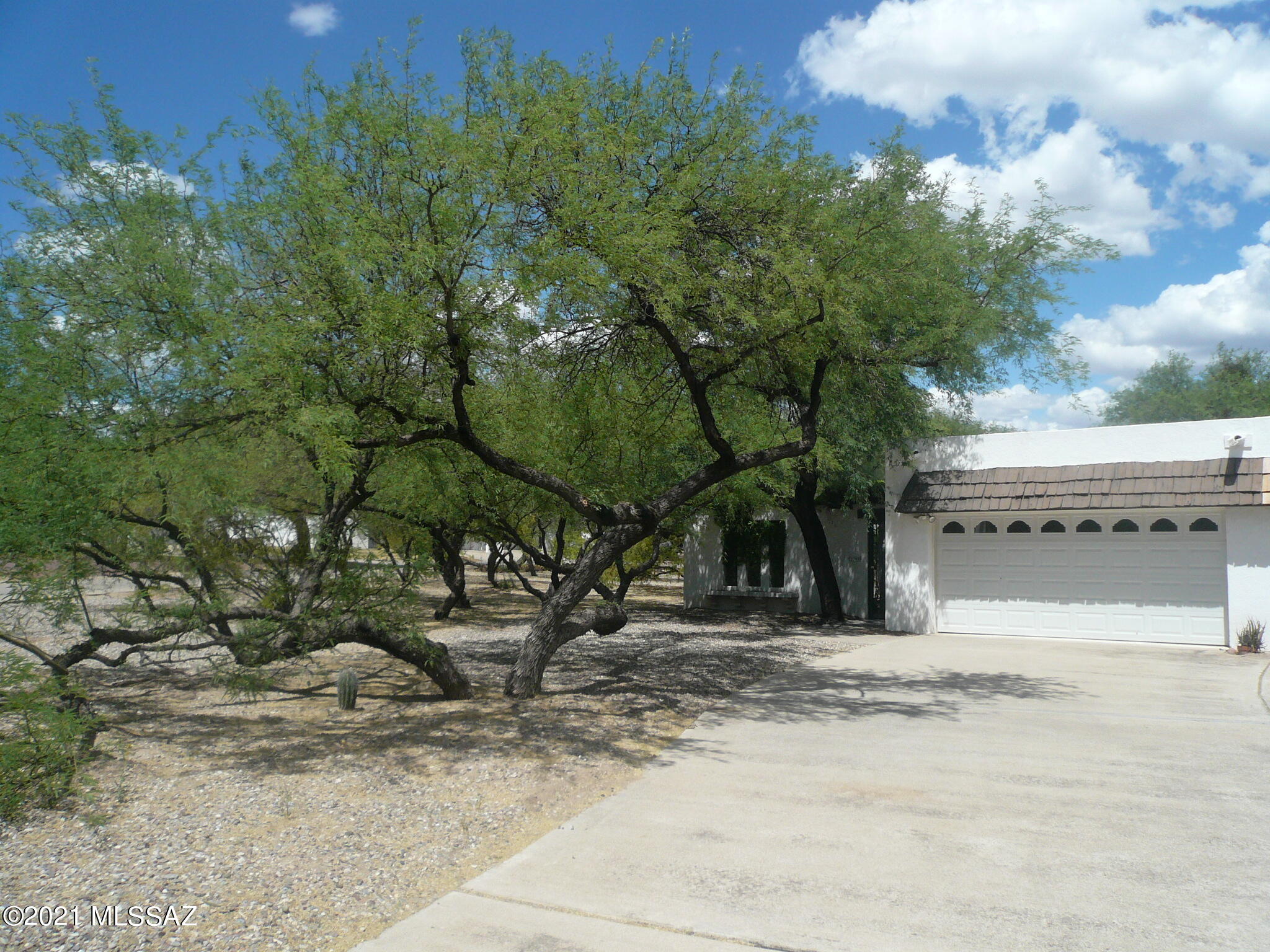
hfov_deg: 63.4
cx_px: 635
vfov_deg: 49.7
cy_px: 476
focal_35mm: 28
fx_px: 1027
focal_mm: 4.6
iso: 100
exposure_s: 1/320
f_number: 8
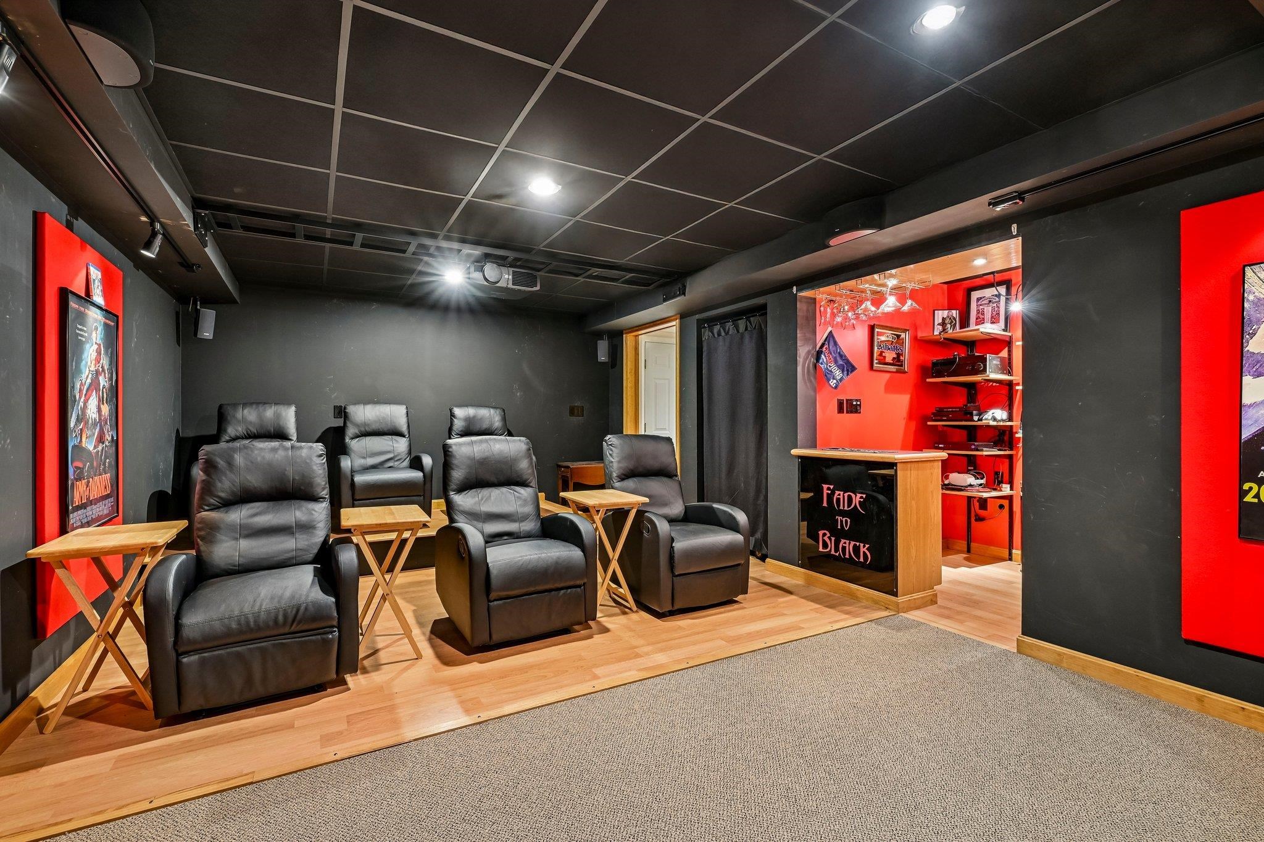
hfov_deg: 96.7
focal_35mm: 16
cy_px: 421
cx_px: 632
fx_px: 562
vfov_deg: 73.7
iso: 400
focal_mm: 16
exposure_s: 1.6
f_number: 8
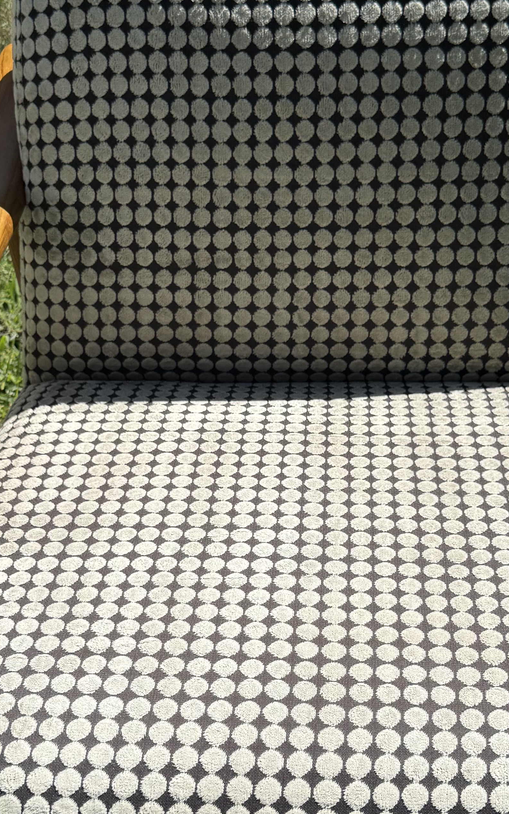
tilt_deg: -39.9
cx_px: 266
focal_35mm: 57
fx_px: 1265
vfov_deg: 35.6
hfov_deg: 22.7
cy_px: 490
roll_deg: +1.3
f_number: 1.78
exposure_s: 1/5319
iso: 80
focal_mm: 6.76
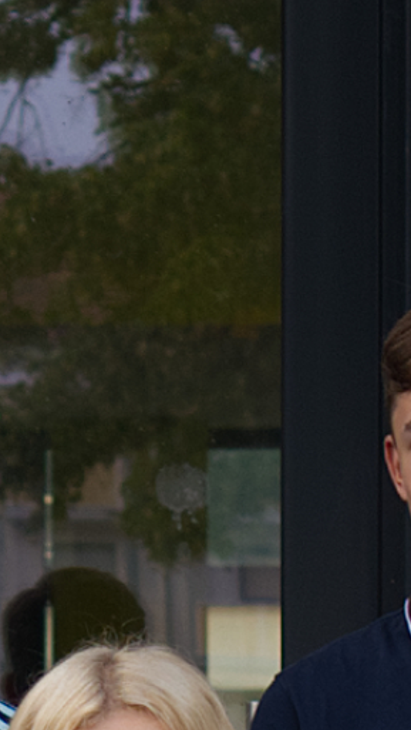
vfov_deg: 5.1
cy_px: 1284
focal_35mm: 418
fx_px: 8101
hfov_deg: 2.9
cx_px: -1
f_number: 4
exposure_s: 1/160
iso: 100
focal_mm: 35
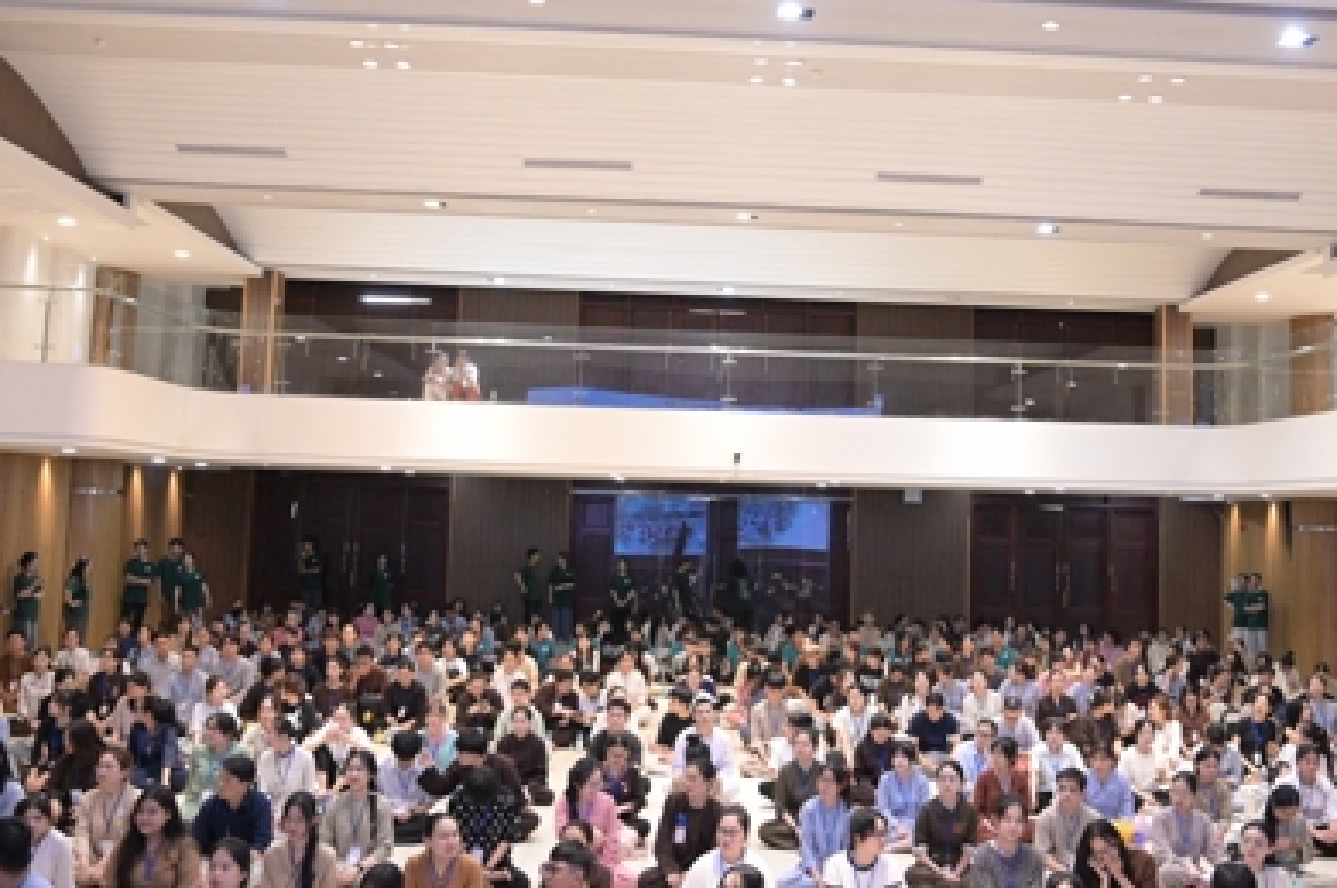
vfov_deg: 33.2
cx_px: 775
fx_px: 1484
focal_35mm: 40
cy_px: 346
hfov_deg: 48.3
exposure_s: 1/160
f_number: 4
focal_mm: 24
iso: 5000
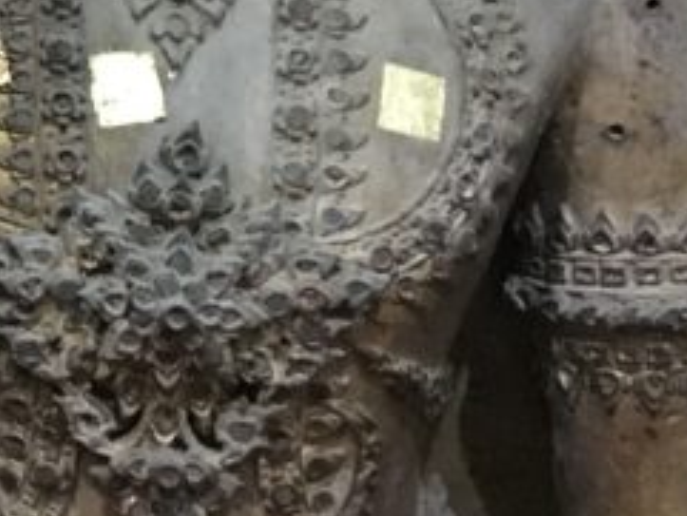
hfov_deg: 14.5
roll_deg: -0.2
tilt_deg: -4.3
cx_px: -462
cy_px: -154
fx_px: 2442
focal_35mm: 123
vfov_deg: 11.7
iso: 640
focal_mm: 4.15
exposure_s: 1/17
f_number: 2.2
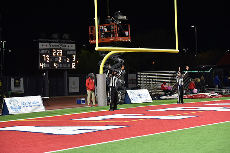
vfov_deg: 13.7
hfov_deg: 20.4
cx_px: 115
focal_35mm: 100
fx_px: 639
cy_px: 76
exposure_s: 1/500
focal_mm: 100
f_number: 2.8
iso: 5600
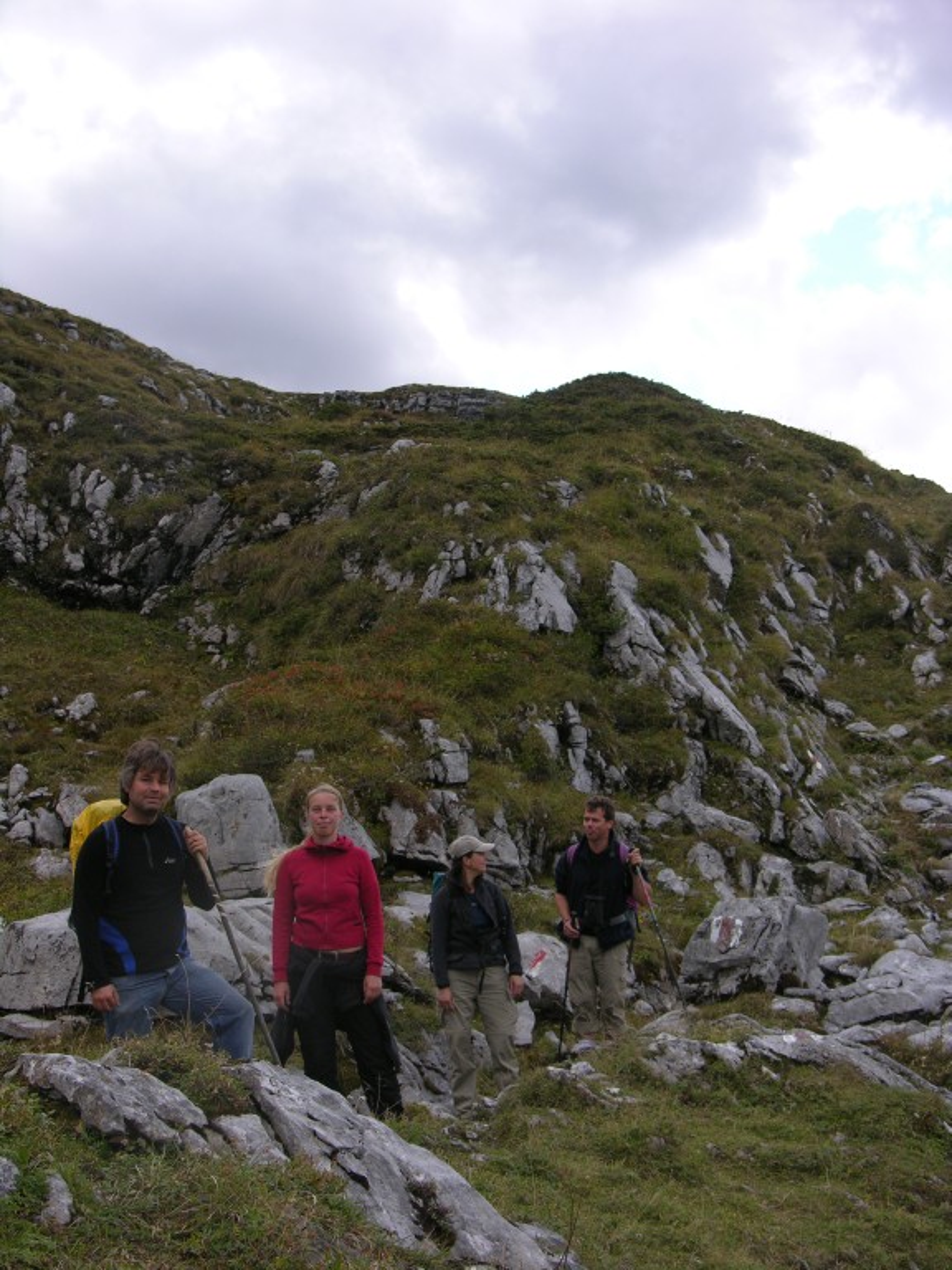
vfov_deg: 31.2
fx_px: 2273
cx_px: 476
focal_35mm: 62
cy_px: 635
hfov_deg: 23.7
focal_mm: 15.7
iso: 50
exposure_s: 1/138
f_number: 4.5
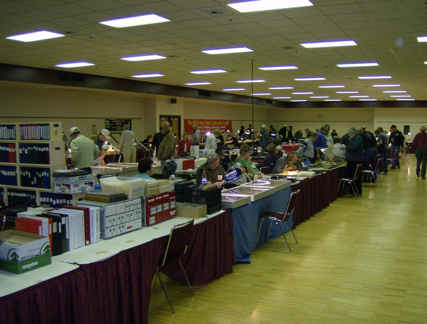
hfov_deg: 51.1
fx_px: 446
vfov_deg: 40.0
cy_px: 162
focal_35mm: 36
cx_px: 214
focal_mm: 6
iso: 200
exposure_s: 1/60
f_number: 2.8
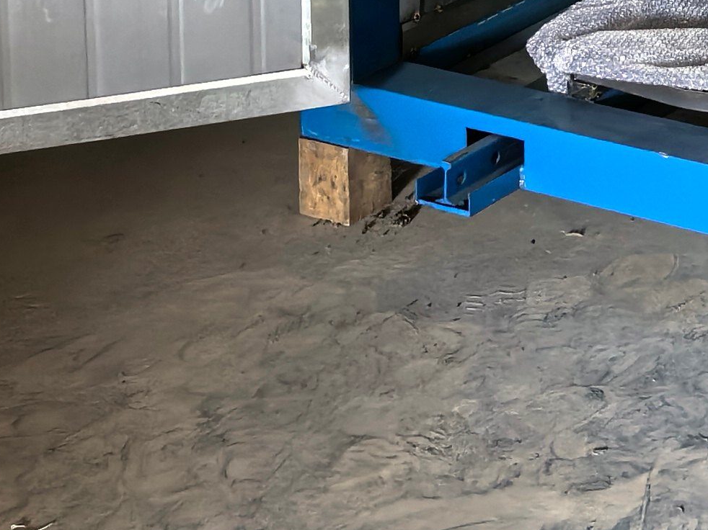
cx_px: 1143
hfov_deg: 16.0
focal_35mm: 110
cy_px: -536
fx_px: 2249
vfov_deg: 12.0
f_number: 2
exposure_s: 1/100
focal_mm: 6.35
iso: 250
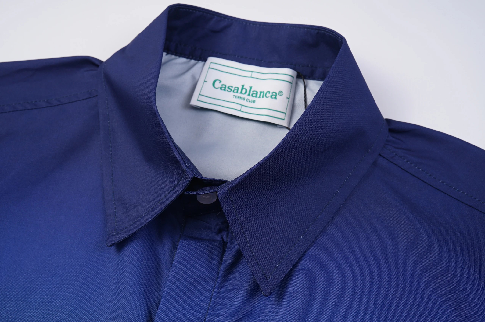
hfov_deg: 39.6
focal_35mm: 50
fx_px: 673
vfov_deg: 26.9
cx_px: 242
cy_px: 161
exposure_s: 1/100
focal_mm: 50
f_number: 10
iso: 125
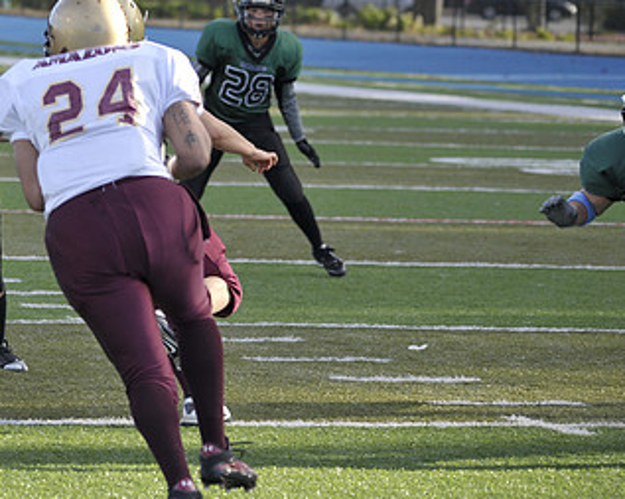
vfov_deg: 5.3
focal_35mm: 292
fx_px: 5396
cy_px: 160
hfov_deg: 6.6
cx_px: 81
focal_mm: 170
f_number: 5
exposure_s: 1/1000
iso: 640
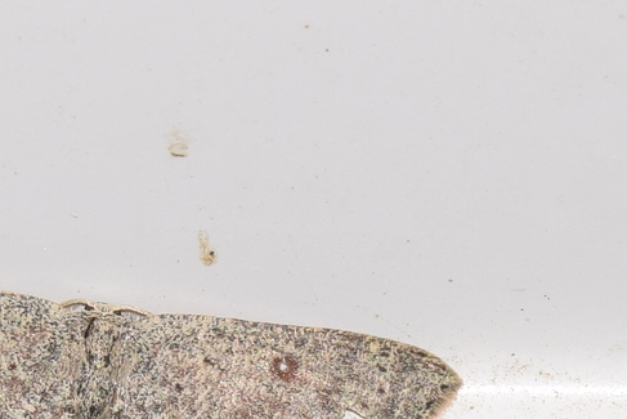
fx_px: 7212
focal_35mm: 414
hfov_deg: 5.0
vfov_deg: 3.3
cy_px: 391
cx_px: 95
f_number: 13
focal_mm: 140
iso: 100
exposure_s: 1/60
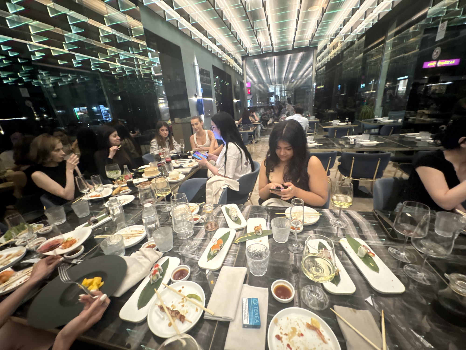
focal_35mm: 14
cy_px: 175
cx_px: 233
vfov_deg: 85.7
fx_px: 188
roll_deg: +4.9
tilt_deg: -19.7
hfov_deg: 102.1
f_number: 2.2
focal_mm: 2.22
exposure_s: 1/33
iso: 1000
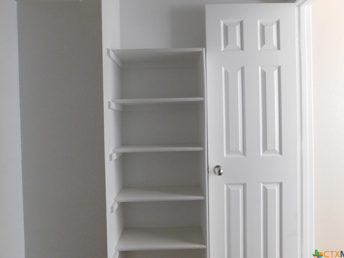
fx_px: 249
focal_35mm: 25
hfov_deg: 69.4
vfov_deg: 54.9
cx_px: 178
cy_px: 127
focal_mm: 4
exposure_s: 1/10
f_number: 3
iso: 400
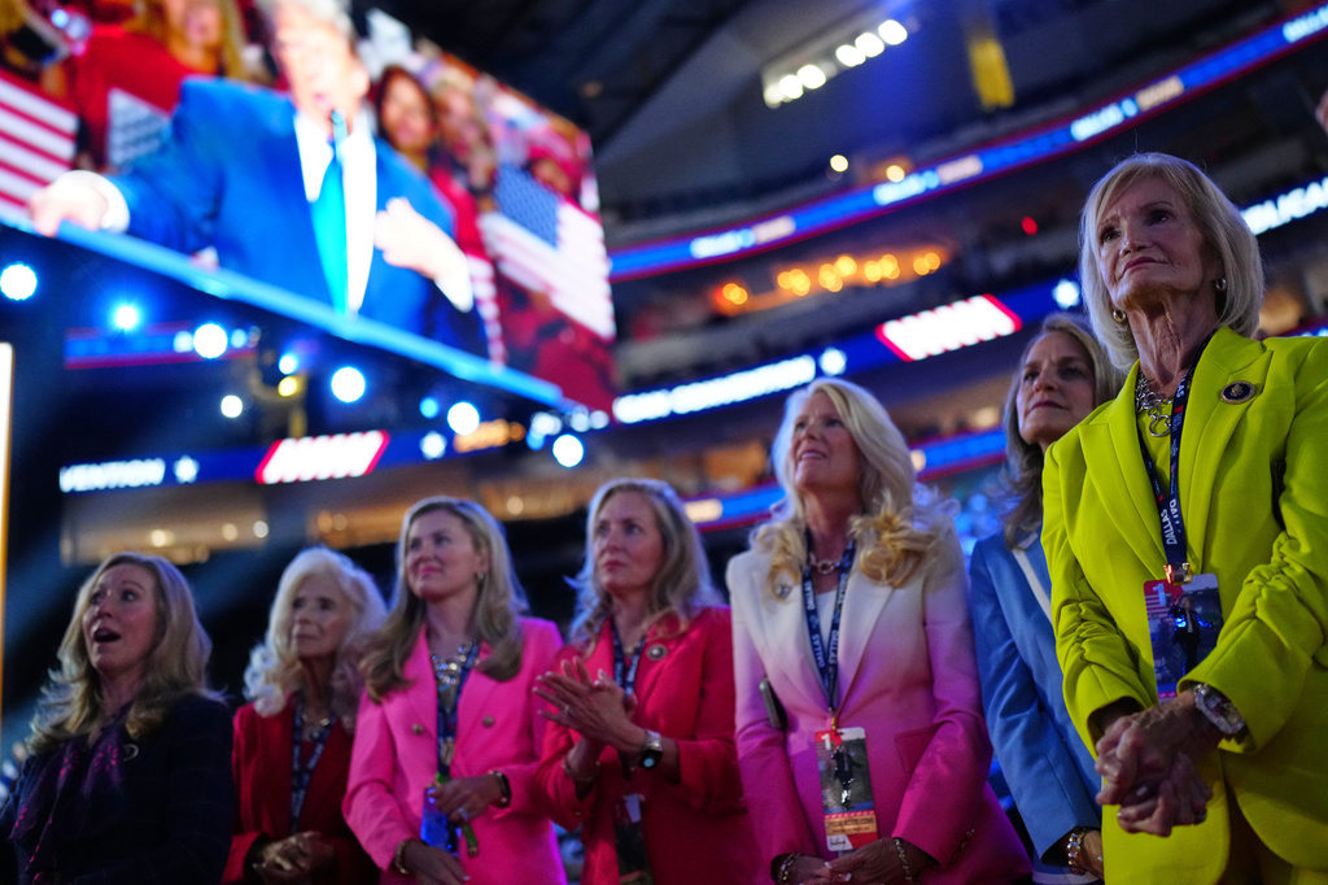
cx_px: 664
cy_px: 442
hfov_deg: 54.4
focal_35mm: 35
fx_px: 1291
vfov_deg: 37.8
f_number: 1.4
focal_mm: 35
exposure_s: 1/250
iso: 4000
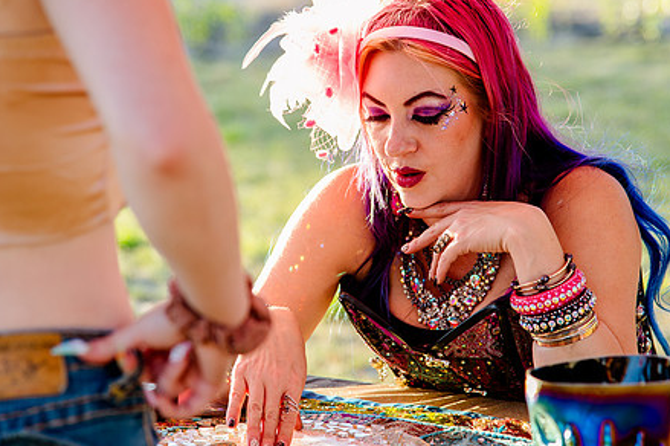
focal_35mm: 178
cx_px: 341
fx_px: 3310
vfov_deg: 7.7
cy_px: 152
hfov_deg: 11.6
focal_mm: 120
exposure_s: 1/200
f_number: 4.5
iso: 400
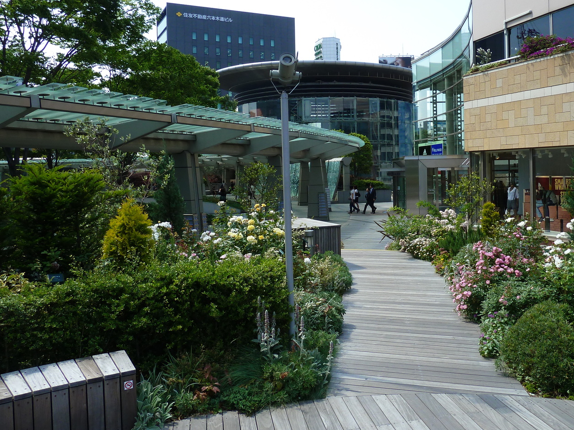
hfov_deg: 56.4
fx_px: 531
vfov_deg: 44.0
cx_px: 344
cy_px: 182
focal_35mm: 32
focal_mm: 4.1
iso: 80
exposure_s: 1/250
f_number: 4
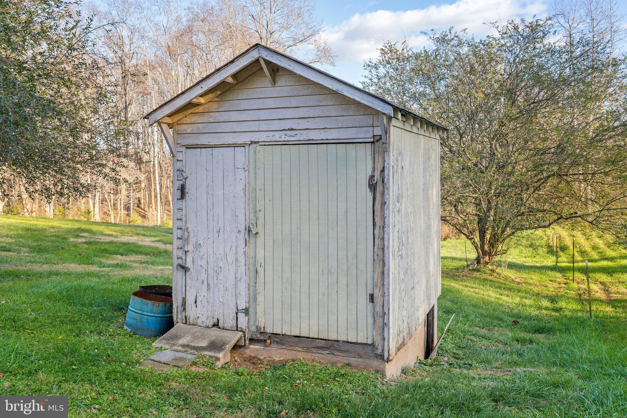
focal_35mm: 29
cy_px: 209
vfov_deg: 45.0
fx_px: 505
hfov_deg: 63.7
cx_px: 314
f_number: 8
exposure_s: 1/200
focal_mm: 29
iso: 400
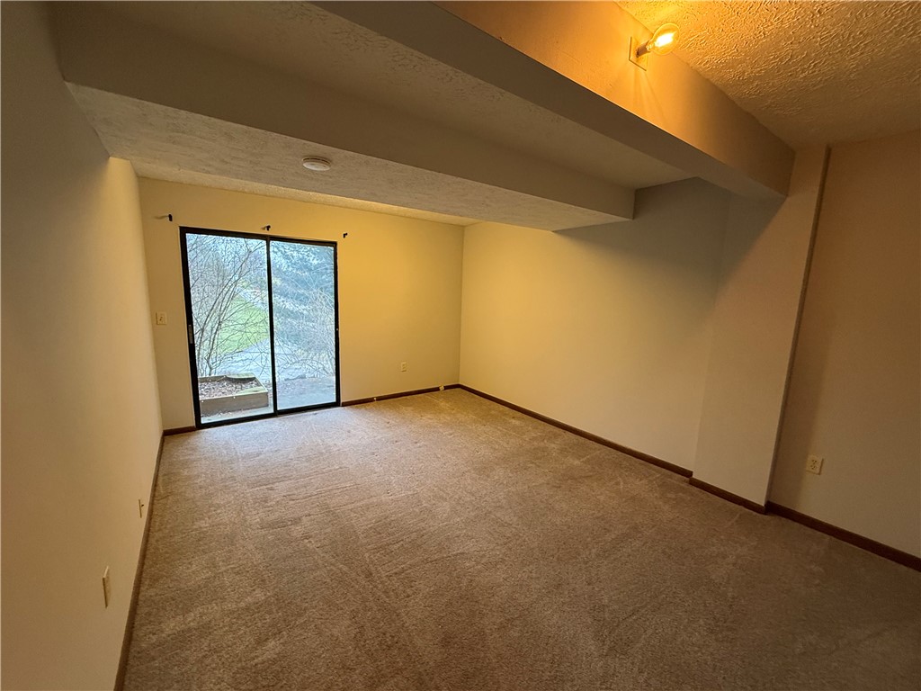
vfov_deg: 85.7
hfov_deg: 102.1
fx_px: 372
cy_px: 346
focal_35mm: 14
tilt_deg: -7.4
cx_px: 460
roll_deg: -1.7
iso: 250
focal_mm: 2.22
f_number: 2.2
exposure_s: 1/60
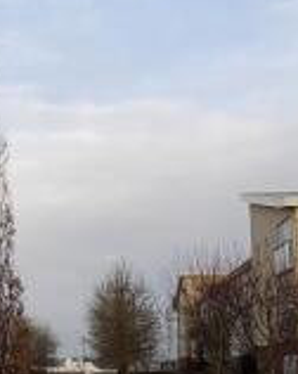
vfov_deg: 23.0
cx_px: 27
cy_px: 148
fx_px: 917
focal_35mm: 83
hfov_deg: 18.2
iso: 80
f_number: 3.1
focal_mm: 4
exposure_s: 1/250
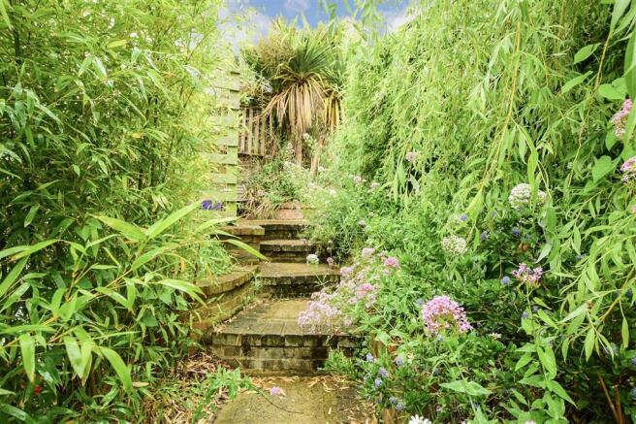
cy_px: 212
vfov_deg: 69.6
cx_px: 318
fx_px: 305
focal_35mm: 17
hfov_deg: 92.5
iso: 400
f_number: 8
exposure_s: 1/40
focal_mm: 11.5
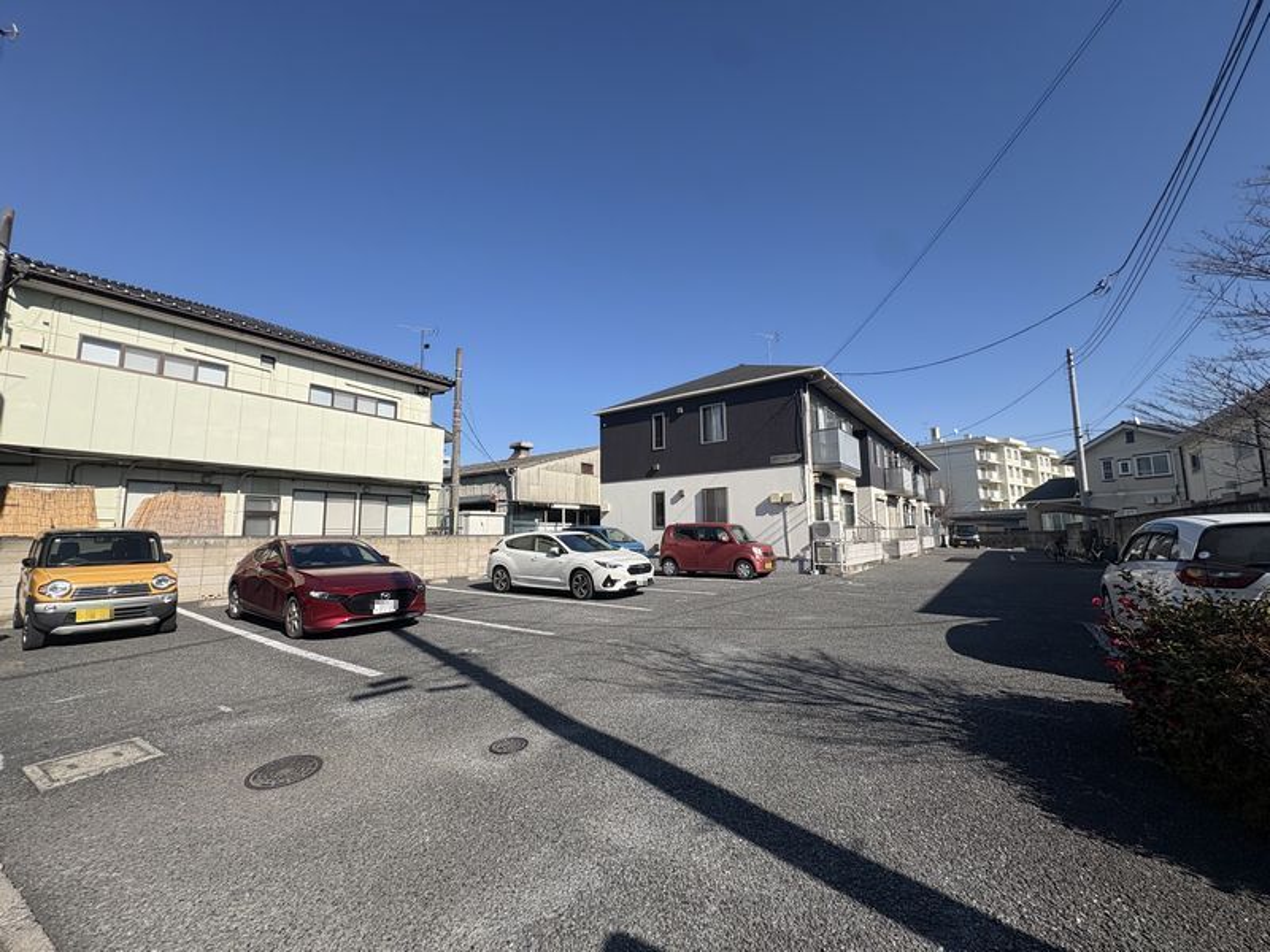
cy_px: 476
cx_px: 635
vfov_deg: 85.7
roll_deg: +0.5
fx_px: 514
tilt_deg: +7.3
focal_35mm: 14
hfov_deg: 102.1
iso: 50
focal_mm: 2.22
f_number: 2.2
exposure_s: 1/2146
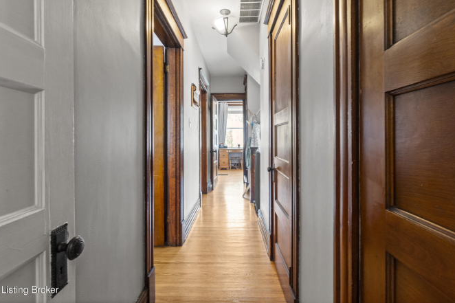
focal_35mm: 17
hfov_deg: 93.3
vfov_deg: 70.2
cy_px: 133
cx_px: 227
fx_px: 215
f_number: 8
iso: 400
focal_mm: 10
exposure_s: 1/2.5
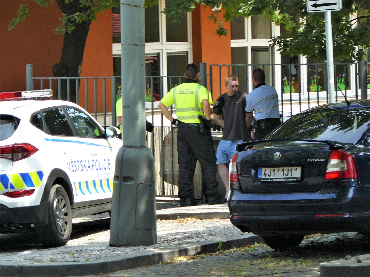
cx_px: 185
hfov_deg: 9.5
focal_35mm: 209
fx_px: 2234
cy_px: 138
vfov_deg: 7.1
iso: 100
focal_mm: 34.8
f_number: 4
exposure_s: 1/200
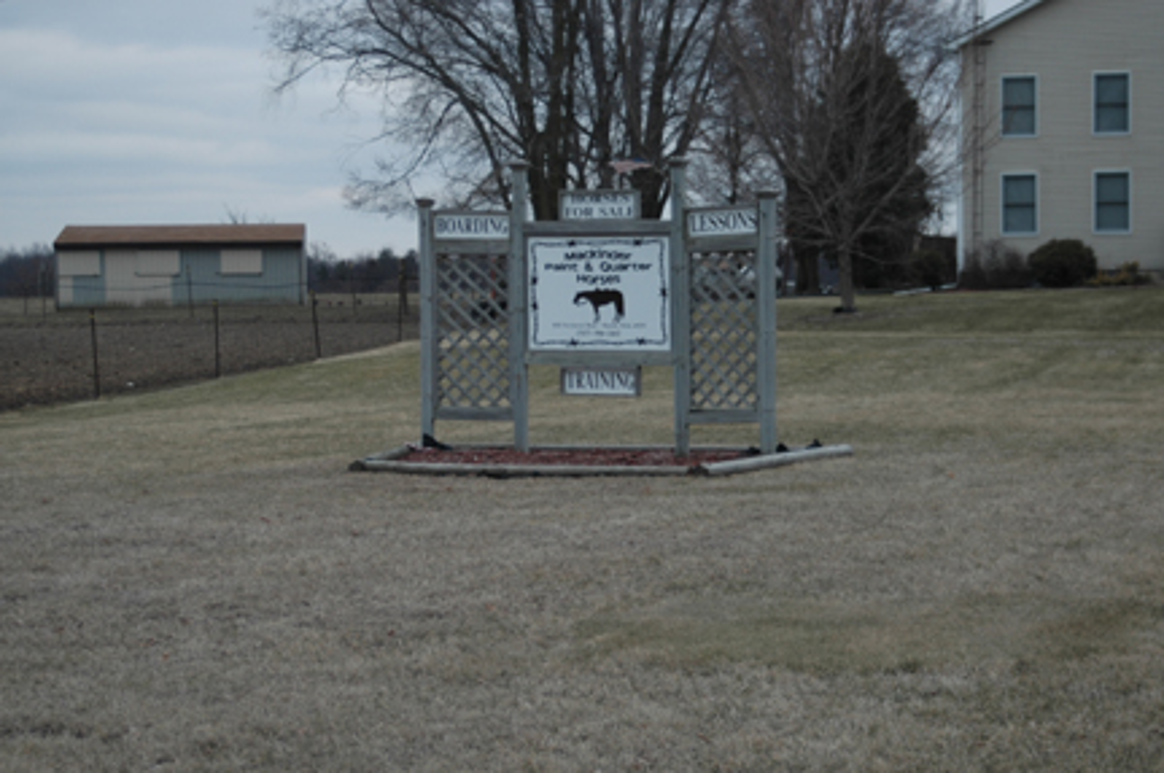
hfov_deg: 26.0
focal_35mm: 78
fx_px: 2519
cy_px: 386
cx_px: 582
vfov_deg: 17.5
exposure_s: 1/125
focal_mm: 52
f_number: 5.6
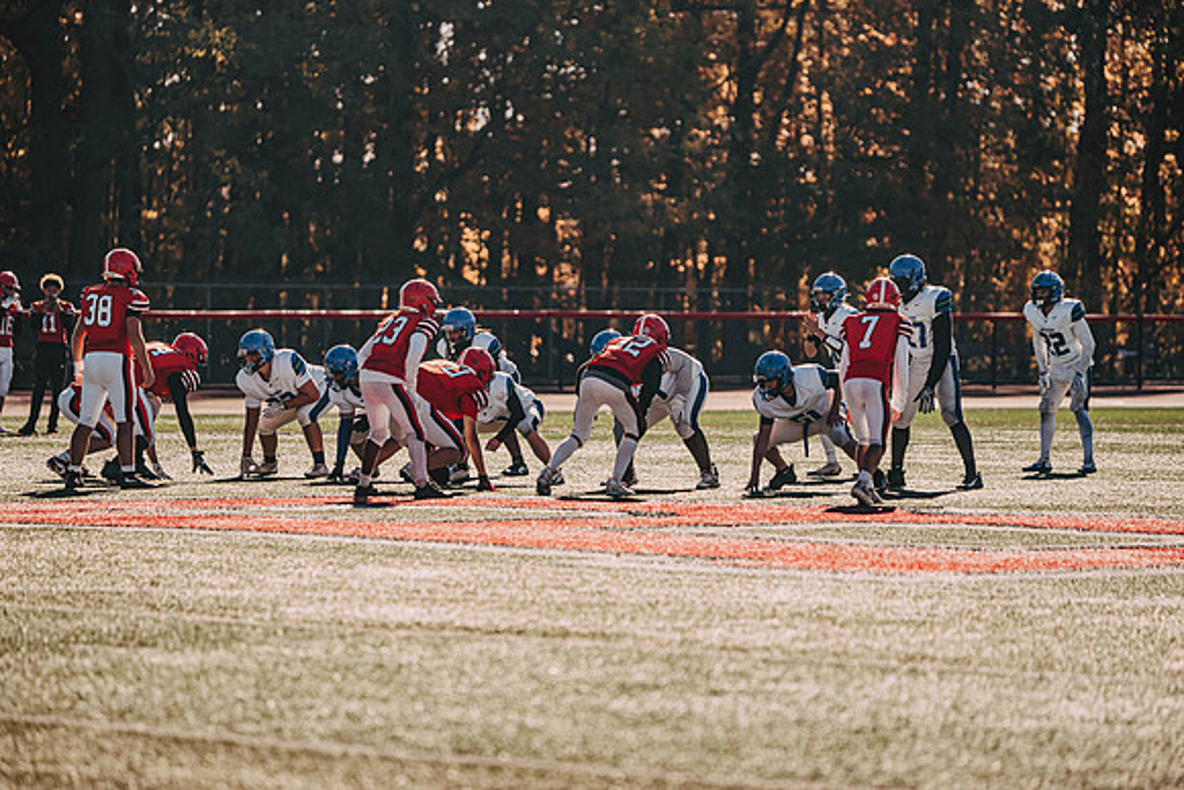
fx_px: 6579
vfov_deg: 6.9
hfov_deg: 10.3
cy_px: 395
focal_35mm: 200
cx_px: 592
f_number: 3.2
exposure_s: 1/2500
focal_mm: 200
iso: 250
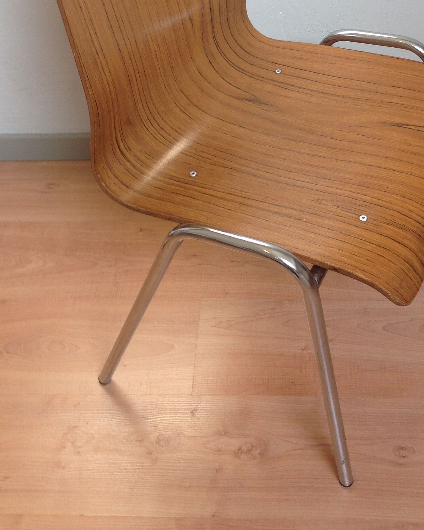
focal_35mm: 51
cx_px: 246
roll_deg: +2.7
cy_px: 149
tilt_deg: -41.4
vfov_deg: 36.0
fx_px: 800
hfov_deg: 29.6
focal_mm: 4.28
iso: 64
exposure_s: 1/60
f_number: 2.4
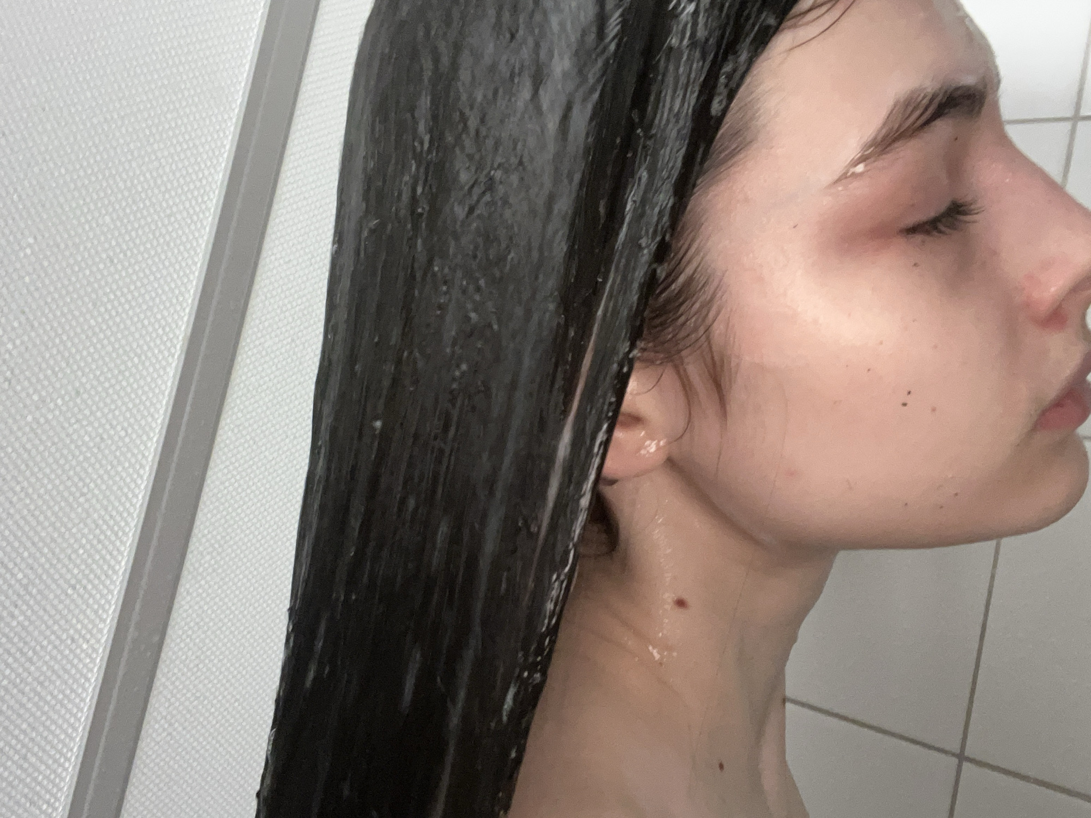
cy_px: 409
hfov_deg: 60.0
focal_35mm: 30
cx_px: 546
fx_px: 946
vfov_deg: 46.8
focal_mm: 2.71
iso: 200
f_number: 2.2
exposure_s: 1/33
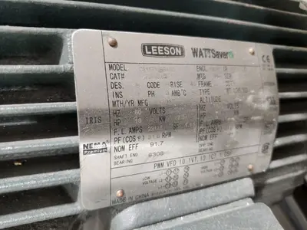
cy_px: 115
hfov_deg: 73.9
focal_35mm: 23
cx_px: 154
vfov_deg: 58.9
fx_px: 204
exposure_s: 1/60
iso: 800
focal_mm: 5.54
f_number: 1.8
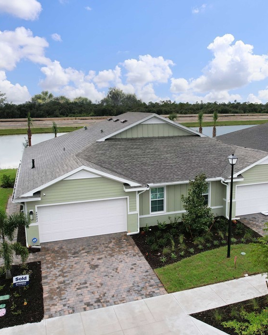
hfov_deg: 45.7
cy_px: 165
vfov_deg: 55.7
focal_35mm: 32
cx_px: 154
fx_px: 317
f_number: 2.8
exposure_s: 1/500
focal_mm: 8.38
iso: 130
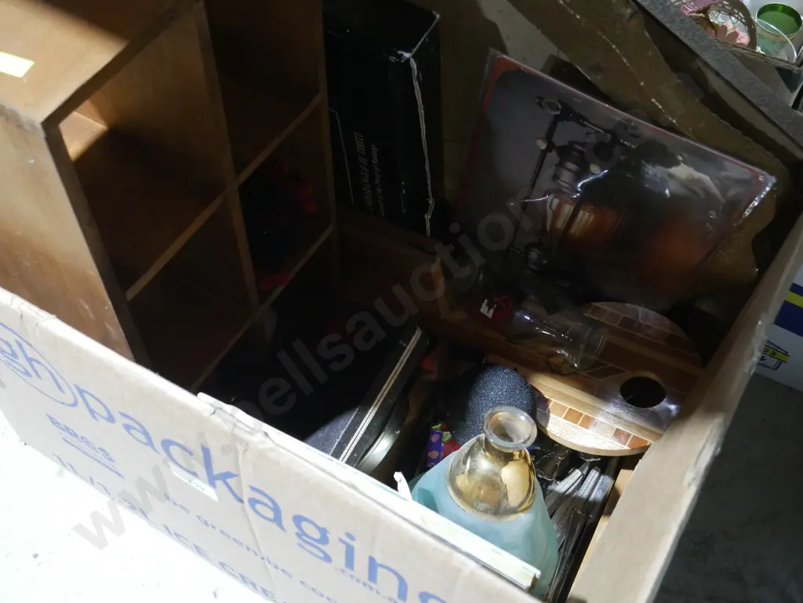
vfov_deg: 34.4
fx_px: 975
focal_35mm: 42
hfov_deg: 44.8
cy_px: 302
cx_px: 402
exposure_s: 1/60
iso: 2500
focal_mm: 21
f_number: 4.6
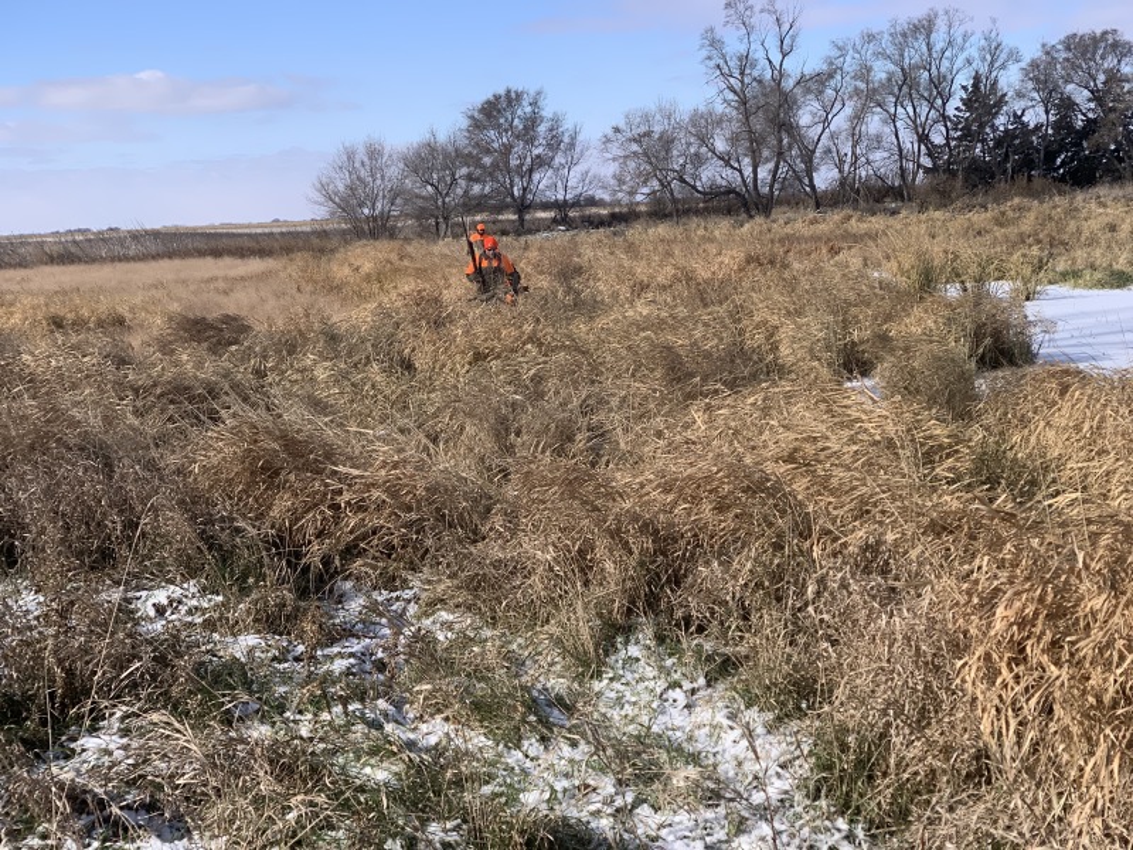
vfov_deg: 28.0
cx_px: 566
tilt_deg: -8.4
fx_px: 1702
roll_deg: +3.0
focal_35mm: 52
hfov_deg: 36.8
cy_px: 425
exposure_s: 1/1089
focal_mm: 6
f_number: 2.4
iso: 16
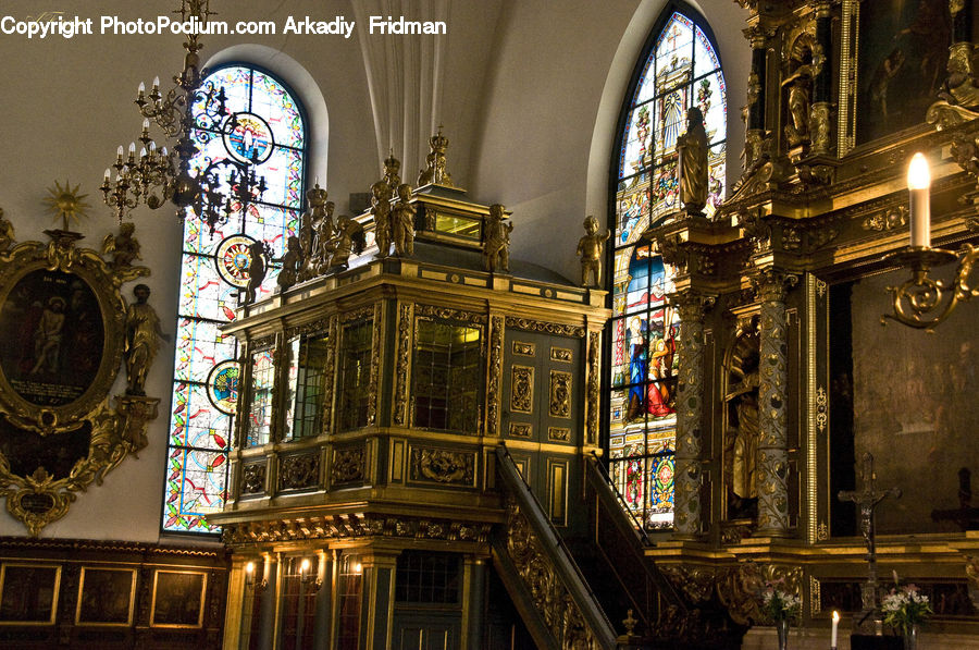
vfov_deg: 23.7
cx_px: 490
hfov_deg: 35.1
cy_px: 325
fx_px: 1548
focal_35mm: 57
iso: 500
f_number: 6.3
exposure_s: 1/30
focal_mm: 38
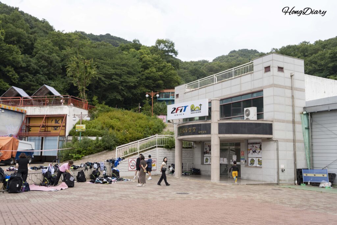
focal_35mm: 35
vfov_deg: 37.9
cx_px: 168
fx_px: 328
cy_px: 112
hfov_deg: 54.4
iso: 100
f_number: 8
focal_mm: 35
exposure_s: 1/100
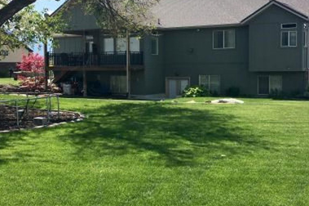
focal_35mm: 51
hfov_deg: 38.9
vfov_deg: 26.4
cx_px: 152
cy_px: 81
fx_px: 437
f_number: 2.2
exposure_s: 1/1451
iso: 25
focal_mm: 4.15
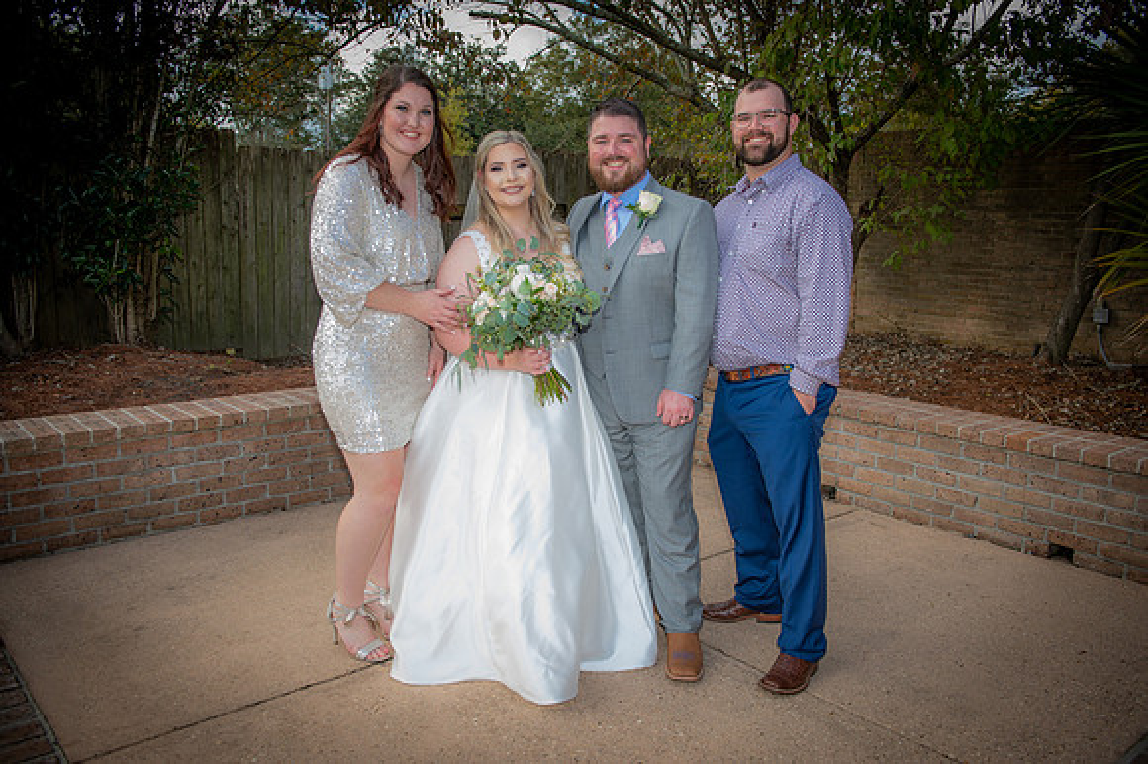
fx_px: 988
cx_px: 574
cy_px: 382
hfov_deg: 60.3
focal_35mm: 31
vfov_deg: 42.3
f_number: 5
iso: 50
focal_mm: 31
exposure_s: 1/125
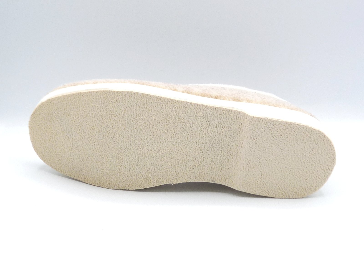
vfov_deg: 29.7
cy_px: 136
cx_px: 182
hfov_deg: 38.9
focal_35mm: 49
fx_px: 515
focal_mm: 4.8
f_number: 5
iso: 100
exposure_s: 1/200
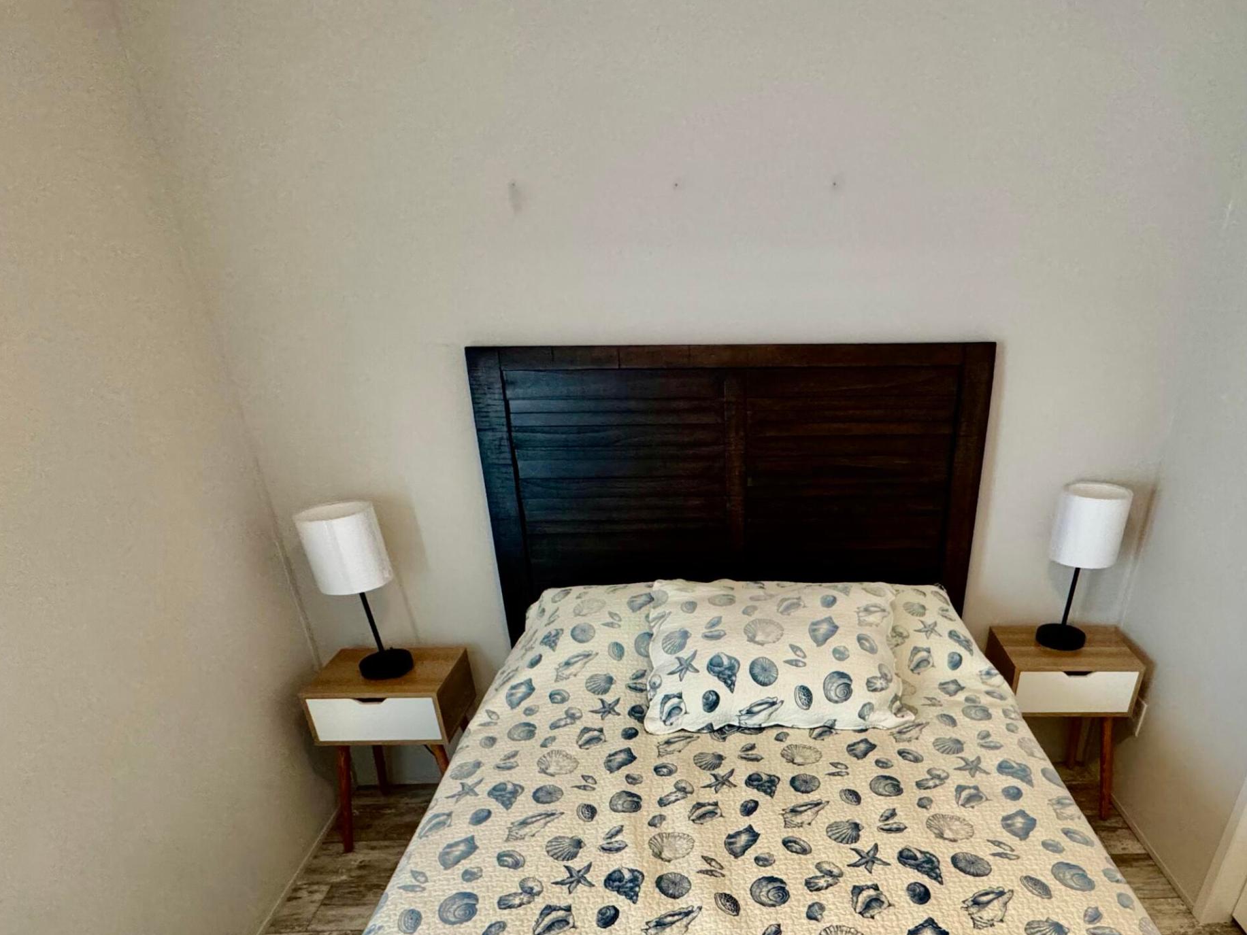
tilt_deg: -31.9
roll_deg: +0.6
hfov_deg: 75.6
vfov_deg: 57.1
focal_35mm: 22
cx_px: 747
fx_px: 793
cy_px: 731
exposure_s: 1/60
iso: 500
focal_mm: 2.22
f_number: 2.2
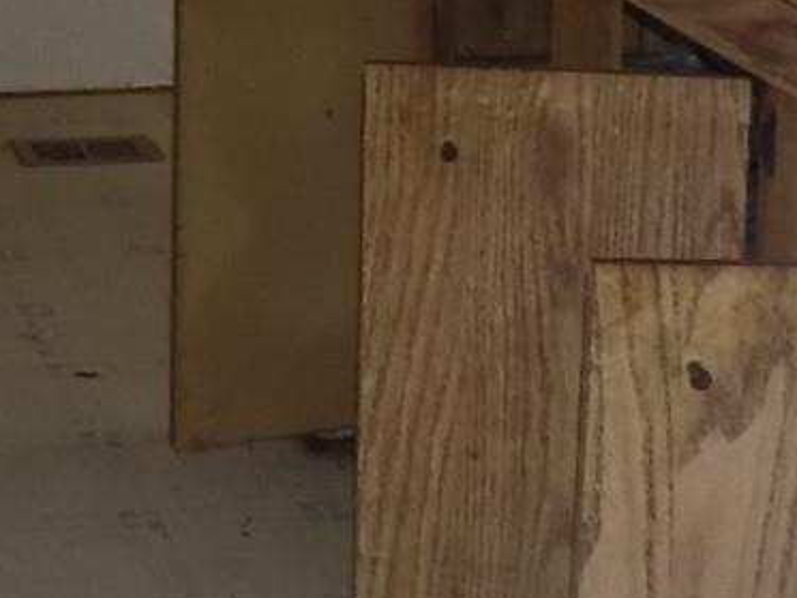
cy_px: -298
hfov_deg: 18.2
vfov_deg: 14.0
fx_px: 2279
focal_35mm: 99
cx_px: -311
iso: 200
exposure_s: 1/30
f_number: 3.1
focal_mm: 4
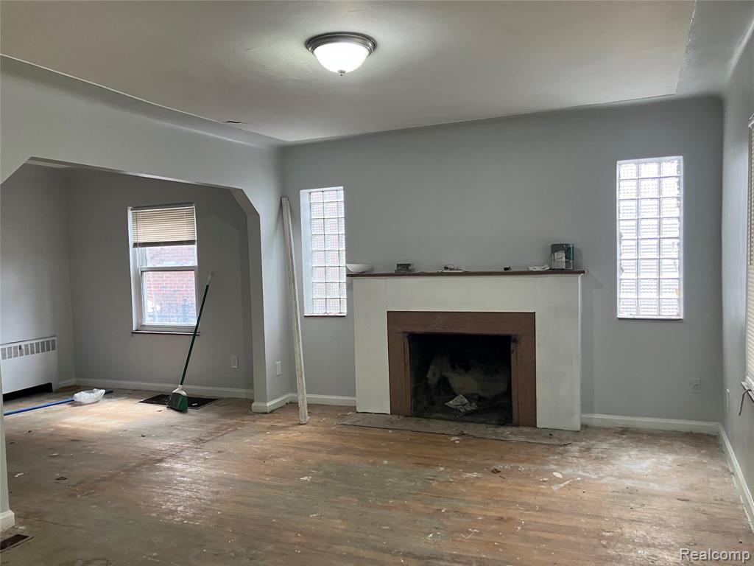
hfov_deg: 63.4
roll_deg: +1.1
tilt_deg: -3.2
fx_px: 610
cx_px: 377
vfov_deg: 49.7
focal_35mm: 28
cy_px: 283
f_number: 1.8
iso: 100
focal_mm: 3.99
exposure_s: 1/60
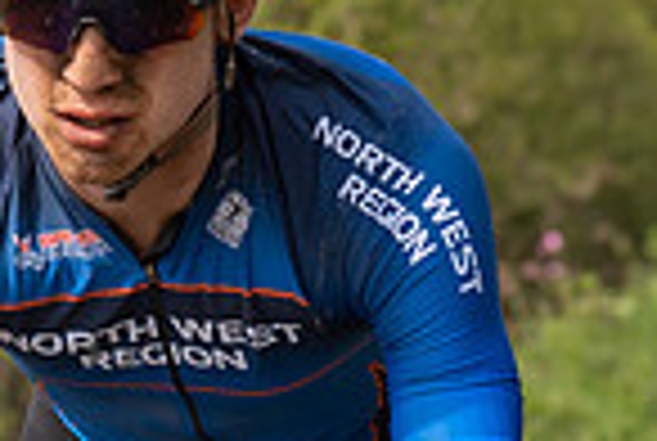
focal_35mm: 576
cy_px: 232
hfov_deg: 3.6
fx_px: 10533
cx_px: -125
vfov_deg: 2.4
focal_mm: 80
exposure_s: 1/1000
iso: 250
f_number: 5
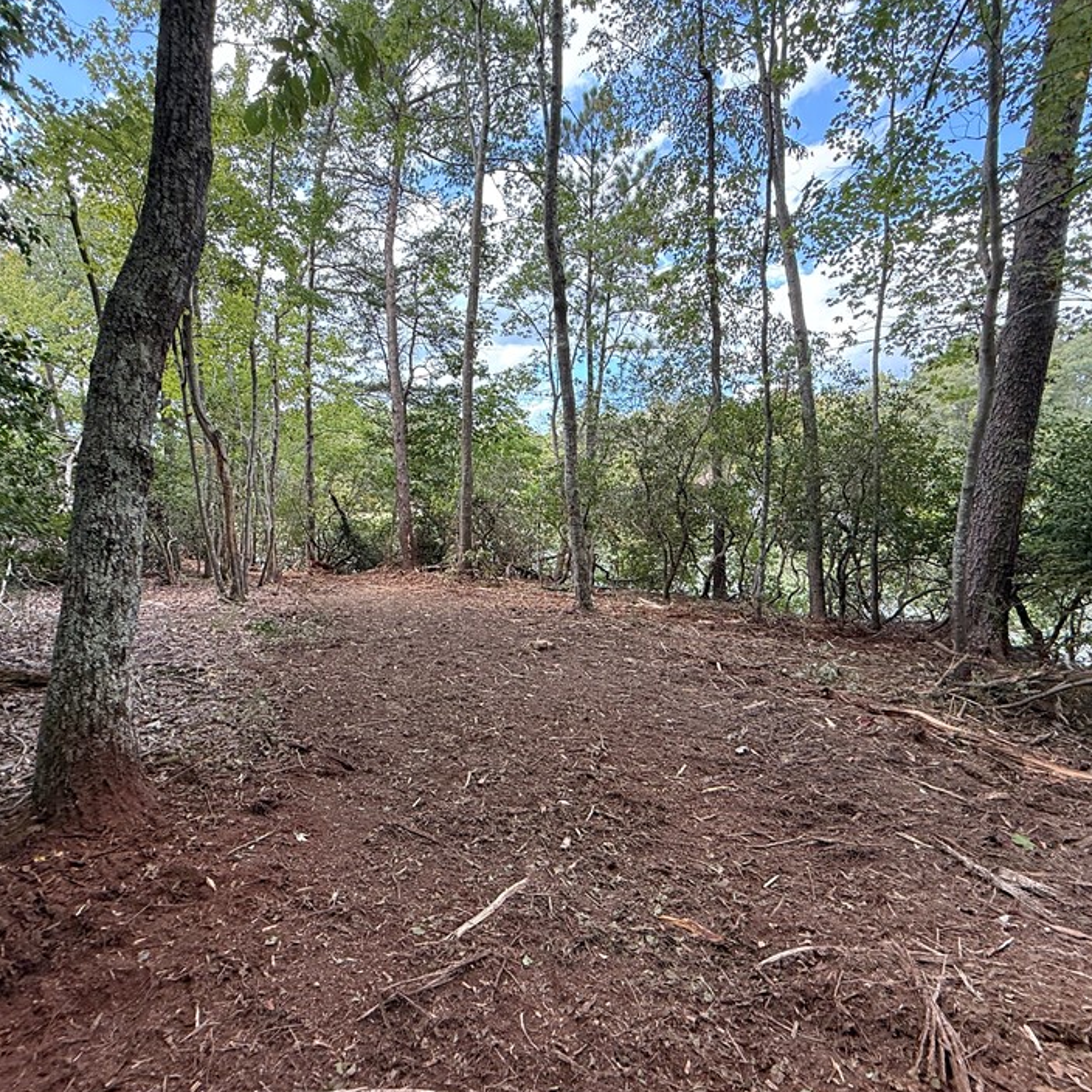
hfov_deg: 80.1
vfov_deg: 80.6
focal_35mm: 18
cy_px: 588
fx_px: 642
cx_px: 459
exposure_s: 1/144
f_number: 2.2
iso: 64
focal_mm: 2.22
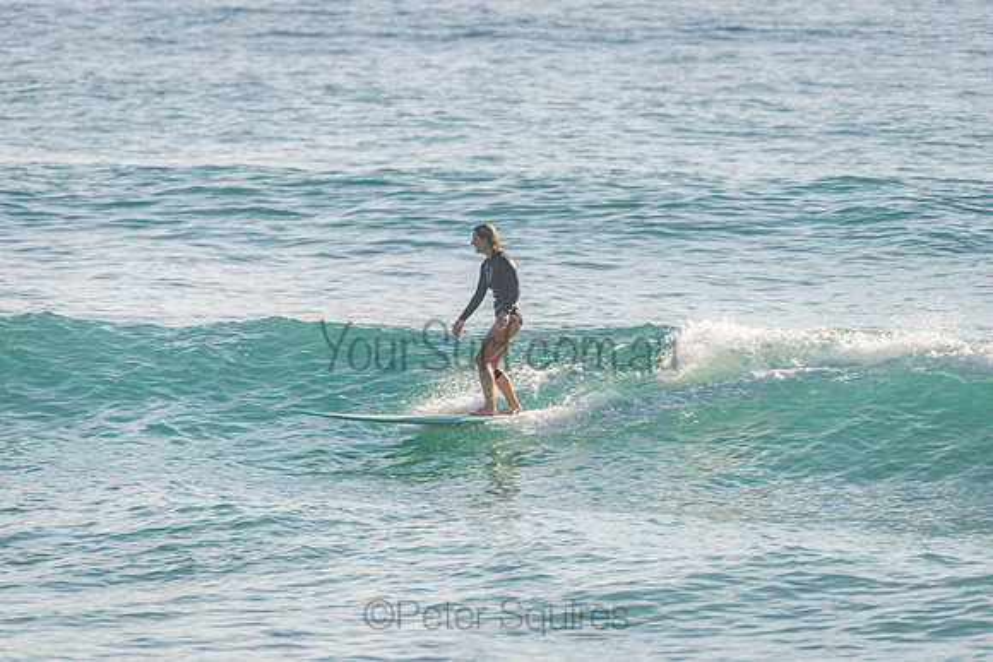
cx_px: 496
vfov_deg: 2.8
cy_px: 331
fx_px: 13794
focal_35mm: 500
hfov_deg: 4.1
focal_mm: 500
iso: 110
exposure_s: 1/320
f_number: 5.6
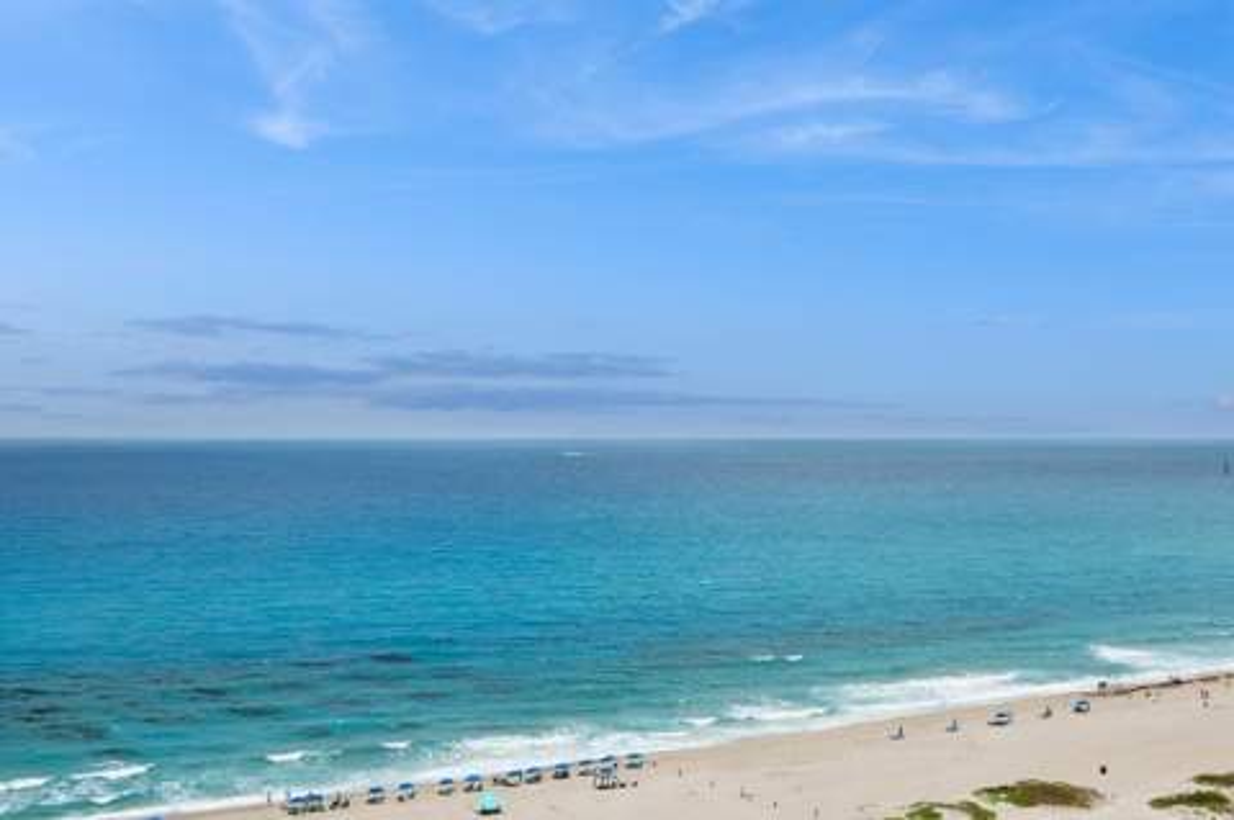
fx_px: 1507
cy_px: 410
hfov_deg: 44.5
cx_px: 617
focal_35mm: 44
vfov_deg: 30.4
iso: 100
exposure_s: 1/500
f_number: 11
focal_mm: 44
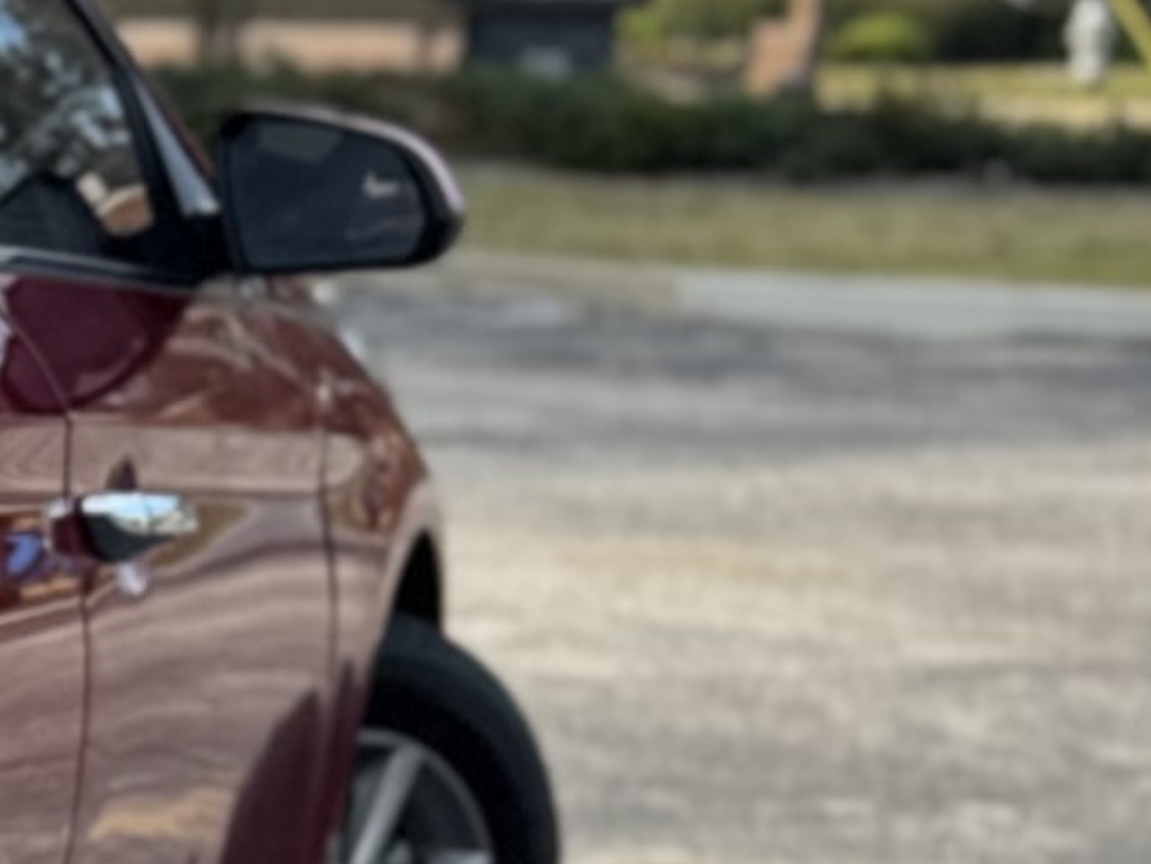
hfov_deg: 10.8
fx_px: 5087
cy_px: 1116
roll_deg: -1.0
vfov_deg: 9.5
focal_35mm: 153
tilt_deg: -13.6
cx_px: -1721
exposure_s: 1/1112
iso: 80
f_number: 1.78
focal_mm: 6.76
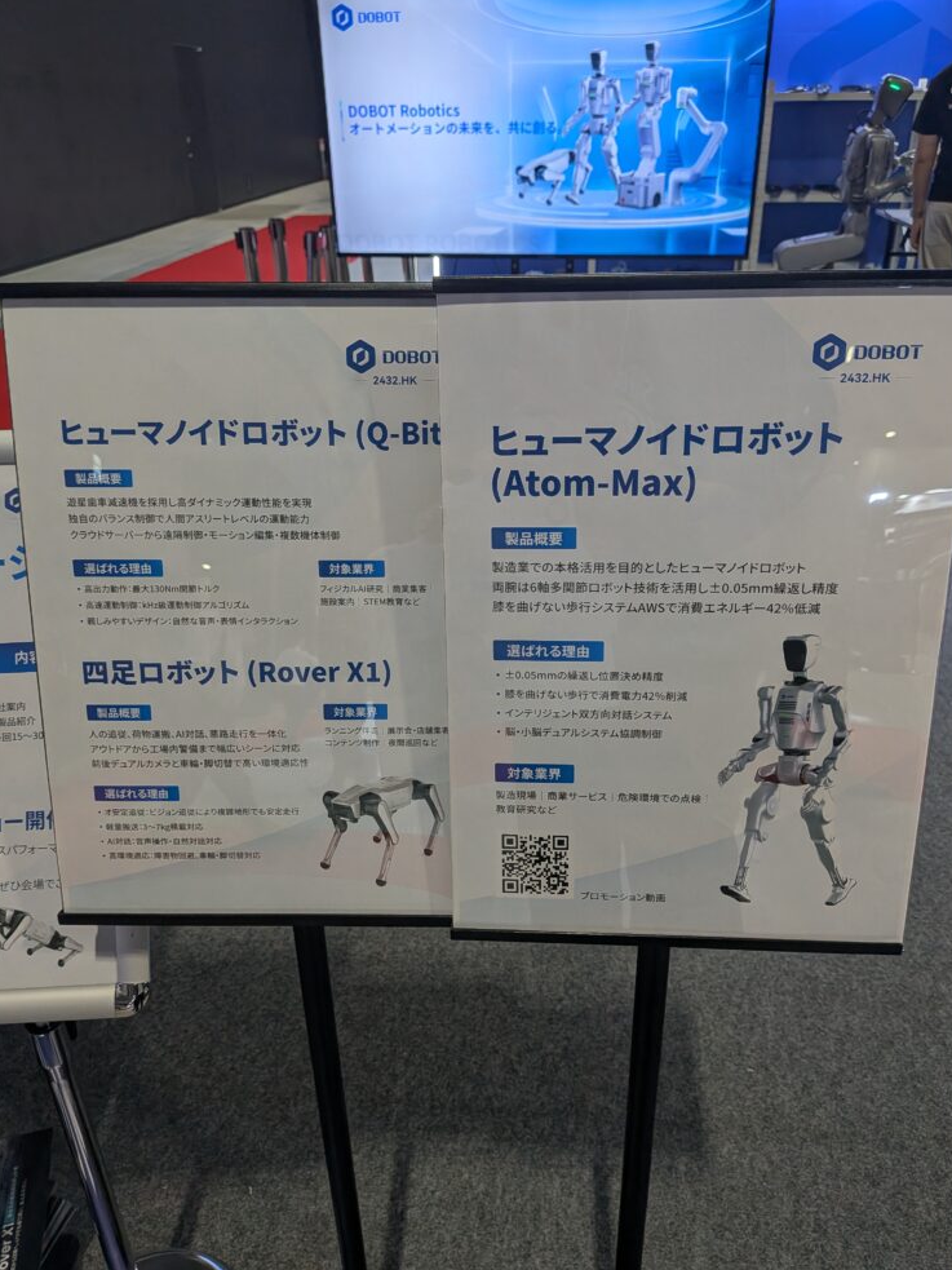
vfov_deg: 69.4
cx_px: 470
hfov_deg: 54.9
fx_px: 917
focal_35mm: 25
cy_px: 630
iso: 66
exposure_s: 1/120
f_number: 1.7
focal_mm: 4.53
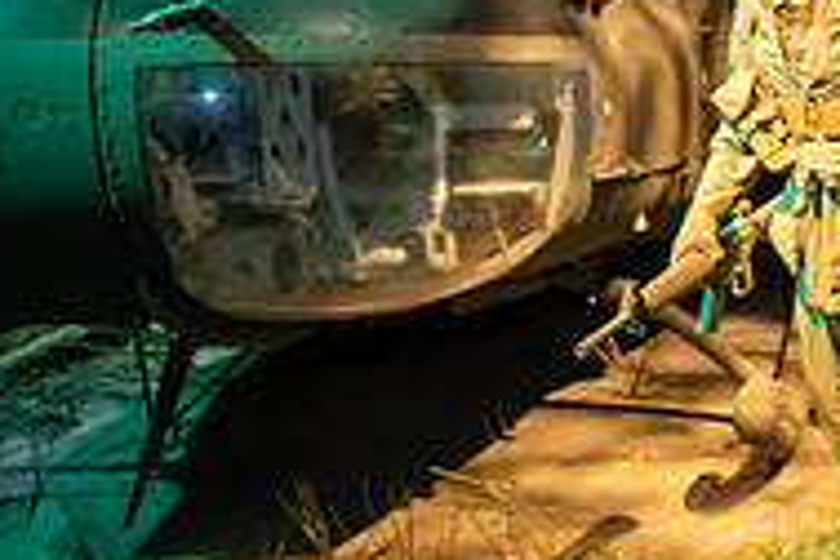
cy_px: 262
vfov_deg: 18.2
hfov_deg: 23.1
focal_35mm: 75
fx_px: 1750
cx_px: 1164
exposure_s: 1/50
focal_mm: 24.5
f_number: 5.6
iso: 6400
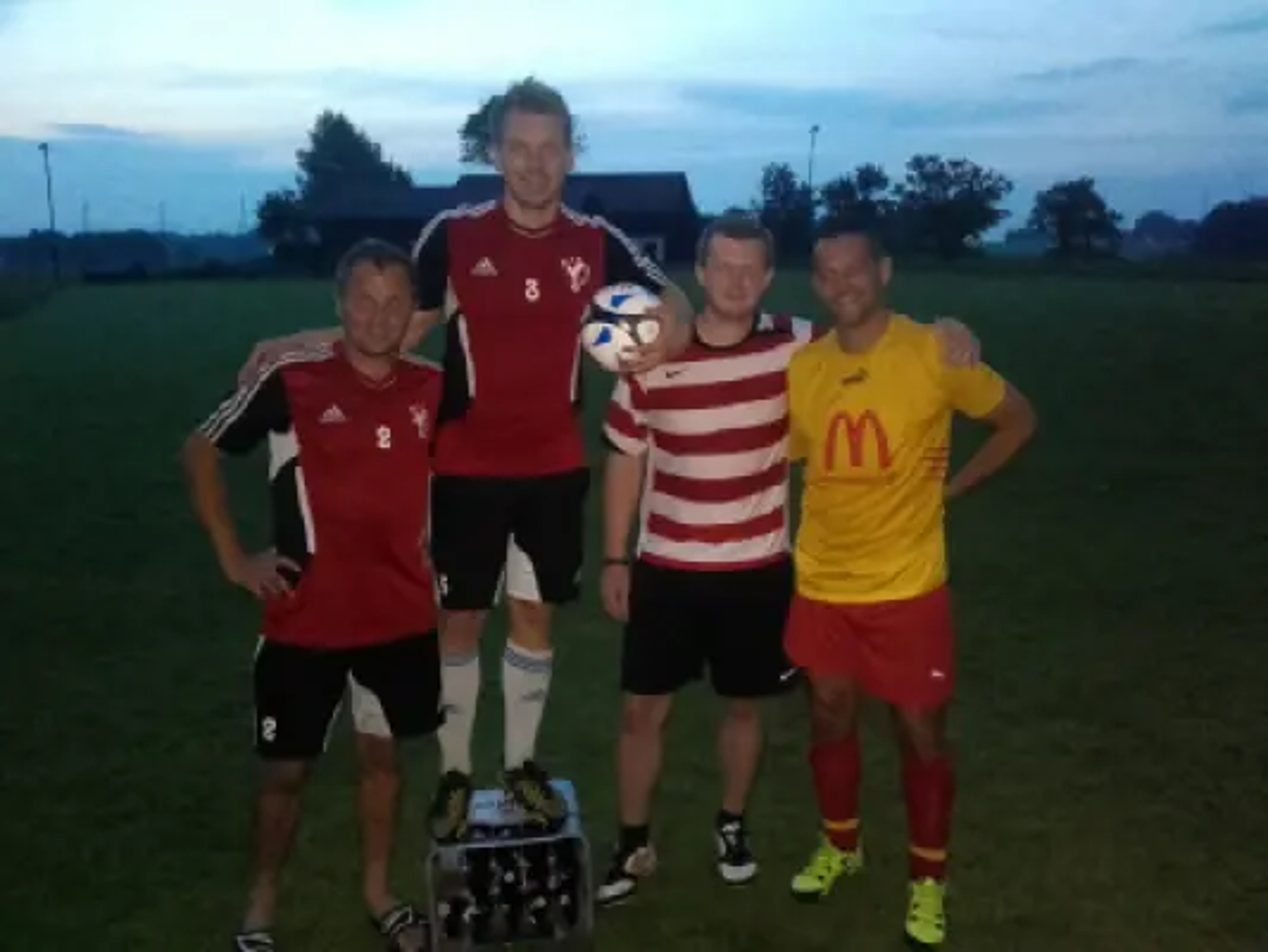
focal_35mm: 31
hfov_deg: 58.3
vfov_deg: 45.5
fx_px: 1136
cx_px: 634
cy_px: 476
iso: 800
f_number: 2.2
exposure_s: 1/8
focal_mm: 3.31
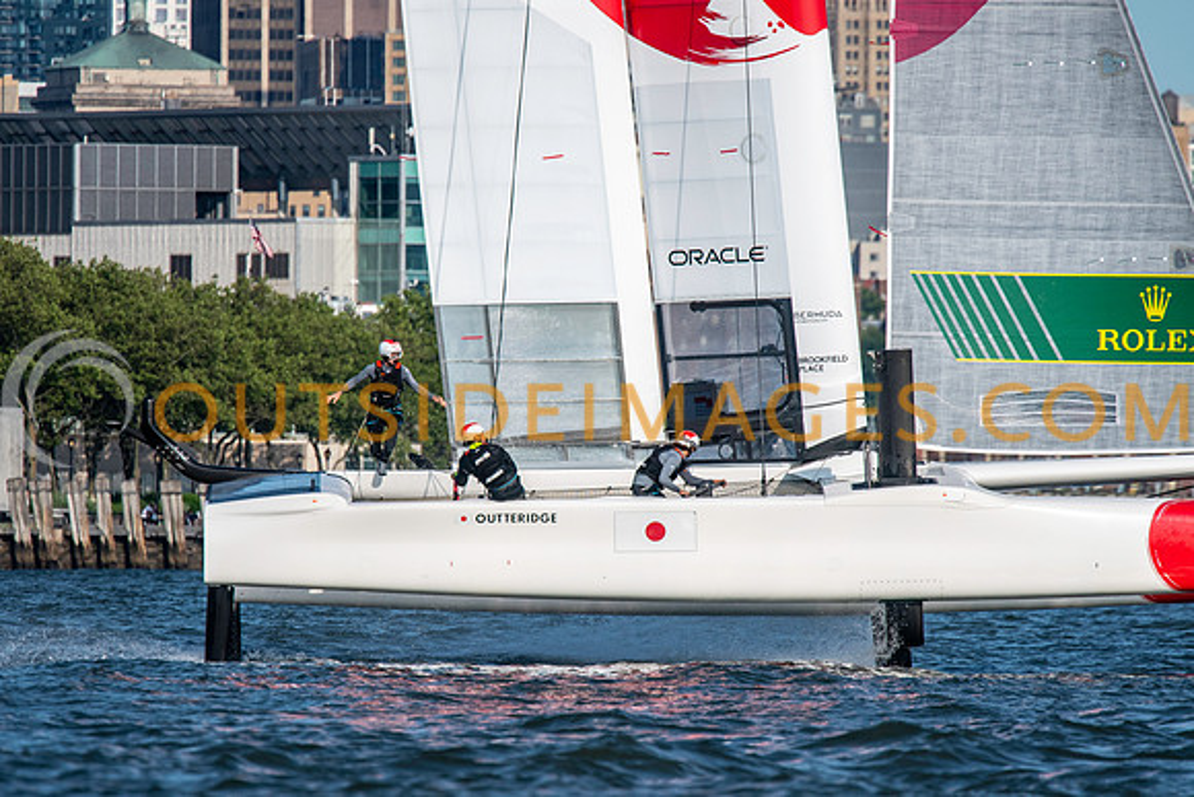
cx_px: 586
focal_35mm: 642
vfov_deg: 2.1
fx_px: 21284
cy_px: 406
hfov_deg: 3.2
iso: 500
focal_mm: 420
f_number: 5.6
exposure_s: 1/3200
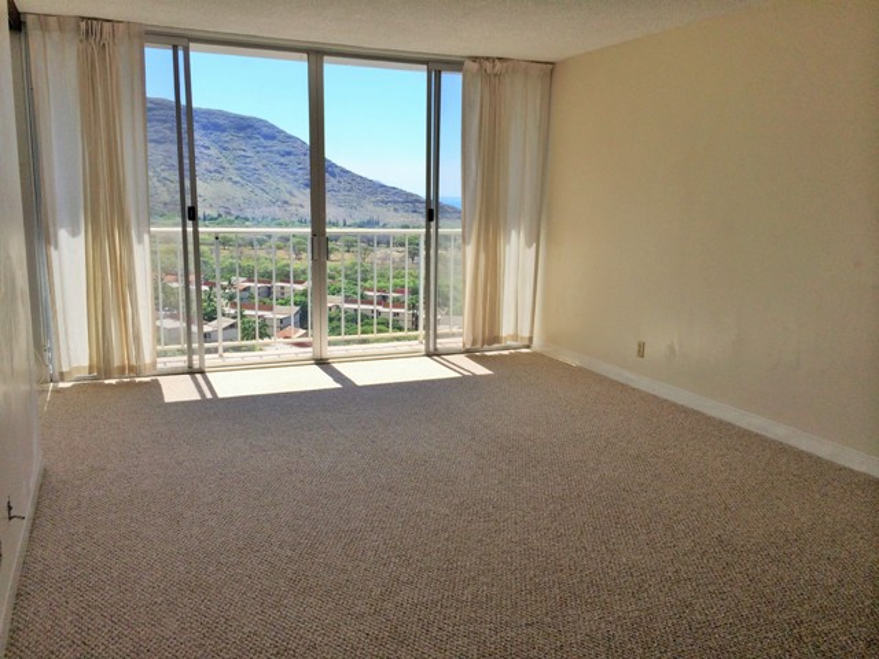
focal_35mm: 30
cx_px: 440
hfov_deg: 60.0
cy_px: 330
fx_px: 762
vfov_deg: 46.8
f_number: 2.2
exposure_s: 1/1325
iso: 32
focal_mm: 4.12
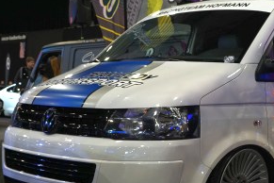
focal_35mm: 67
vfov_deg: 20.3
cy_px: 107
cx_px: 225
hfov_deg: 29.3
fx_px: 510
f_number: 4.5
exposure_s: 1/20
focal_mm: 26
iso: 800
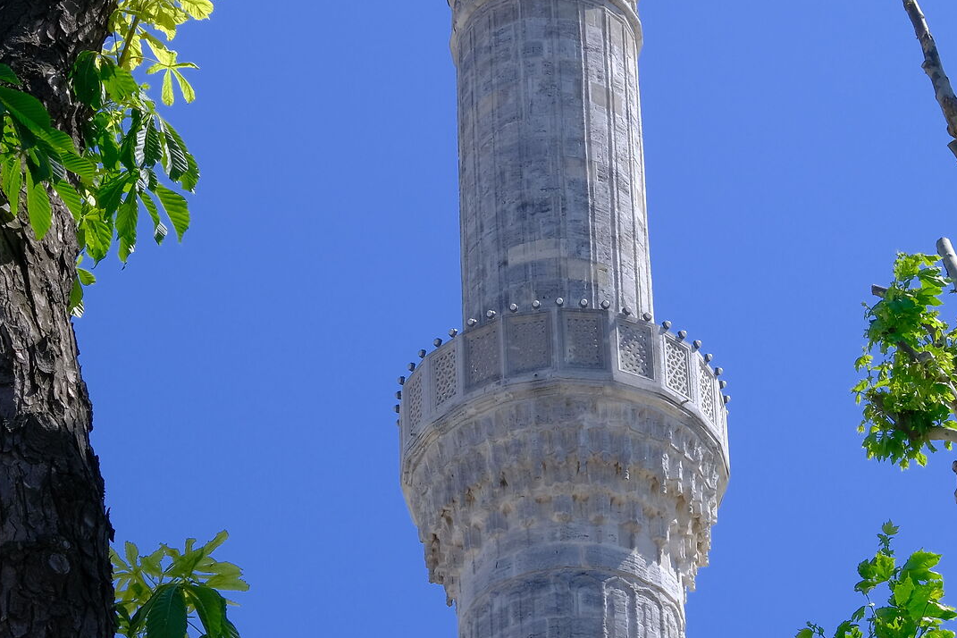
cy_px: 75
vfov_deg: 8.1
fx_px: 4466
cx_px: 532
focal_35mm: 168
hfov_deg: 12.2
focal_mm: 50
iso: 160
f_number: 16
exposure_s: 1/70
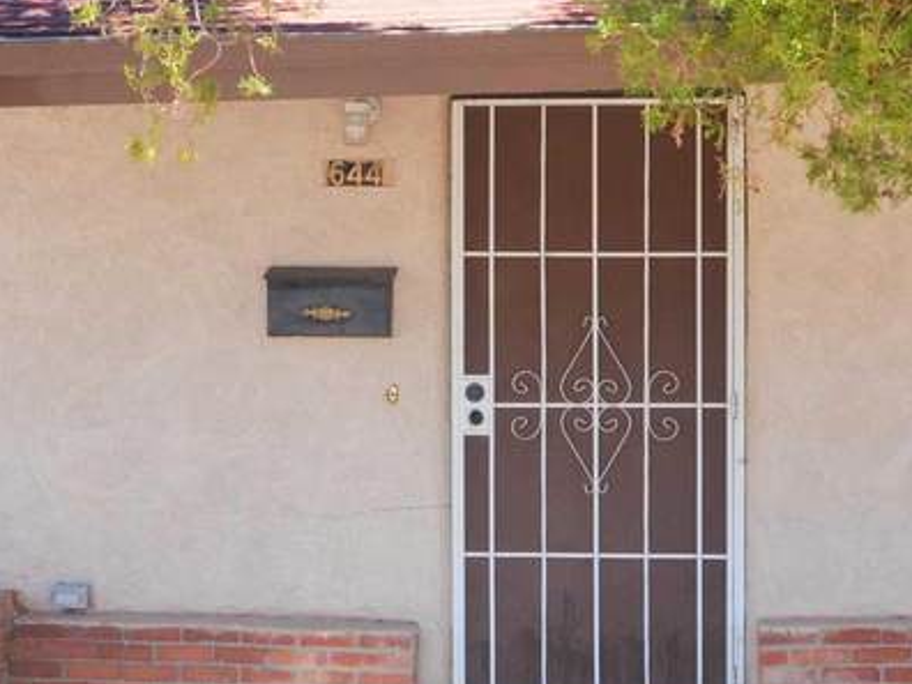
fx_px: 2450
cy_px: 401
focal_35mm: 93
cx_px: 474
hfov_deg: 21.1
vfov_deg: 15.9
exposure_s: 1/60
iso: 160
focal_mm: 20
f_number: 10
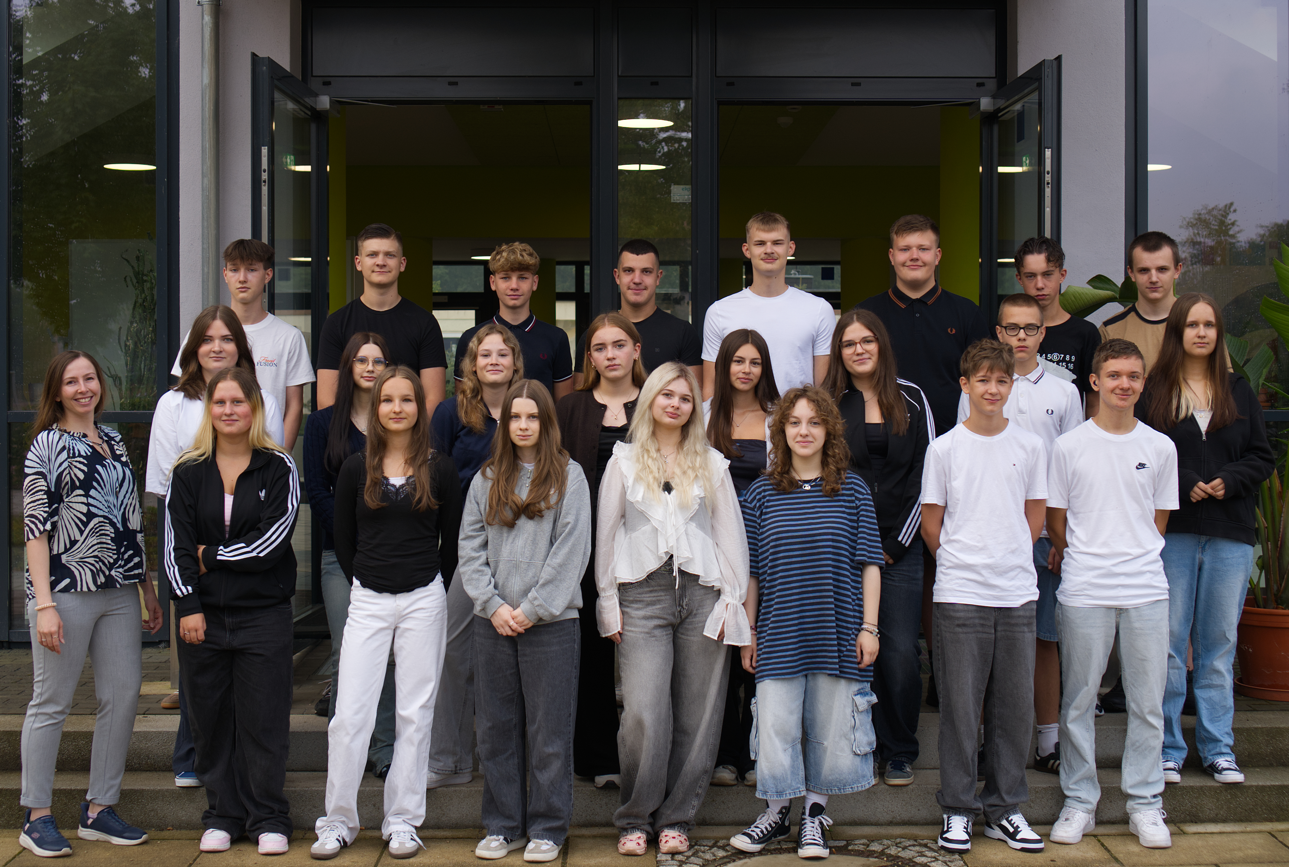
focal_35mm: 52
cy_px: 434
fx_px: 1867
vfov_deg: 26.1
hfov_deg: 38.1
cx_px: 644
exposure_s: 1/200
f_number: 4
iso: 100
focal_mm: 35
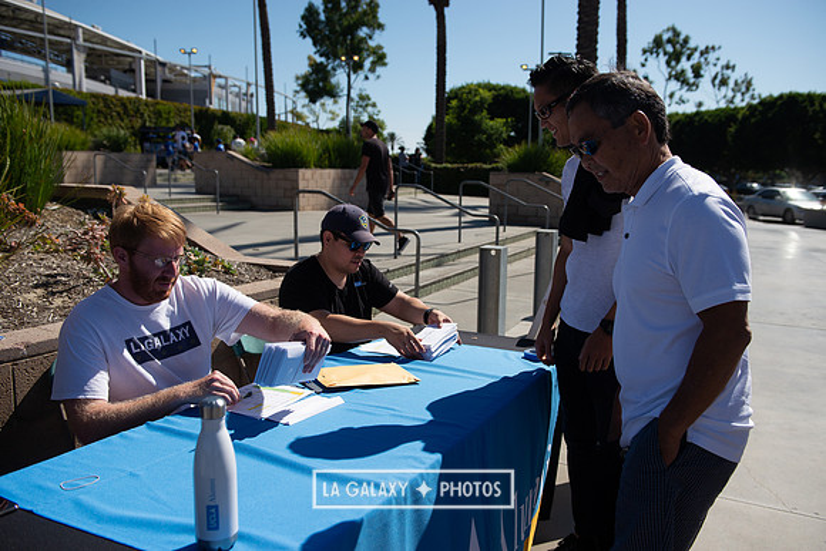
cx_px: 413
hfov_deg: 60.3
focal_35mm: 31
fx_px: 711
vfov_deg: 42.3
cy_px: 276
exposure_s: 1/4000
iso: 200
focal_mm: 31
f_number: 4
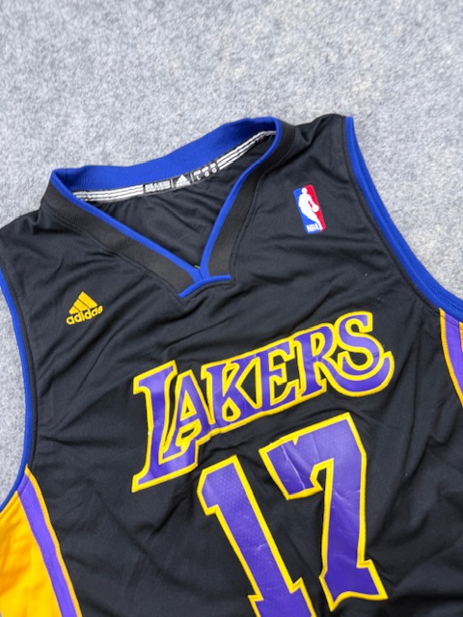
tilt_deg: -59.0
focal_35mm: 24
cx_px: 232
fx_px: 428
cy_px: 308
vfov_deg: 71.6
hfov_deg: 56.8
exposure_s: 1/100
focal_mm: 6.76
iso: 80
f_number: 1.78
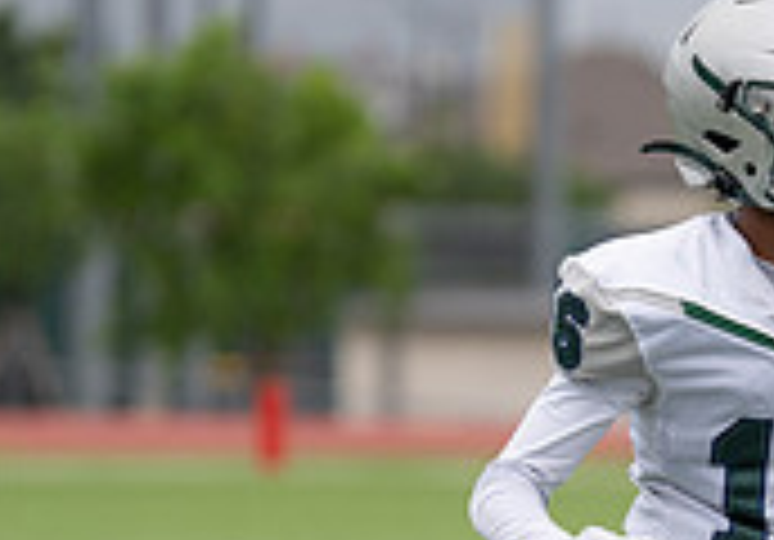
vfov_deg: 2.4
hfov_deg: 3.4
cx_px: 864
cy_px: 647
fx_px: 12977
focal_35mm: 595
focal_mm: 155
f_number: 2.8
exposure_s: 1/1250
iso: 250
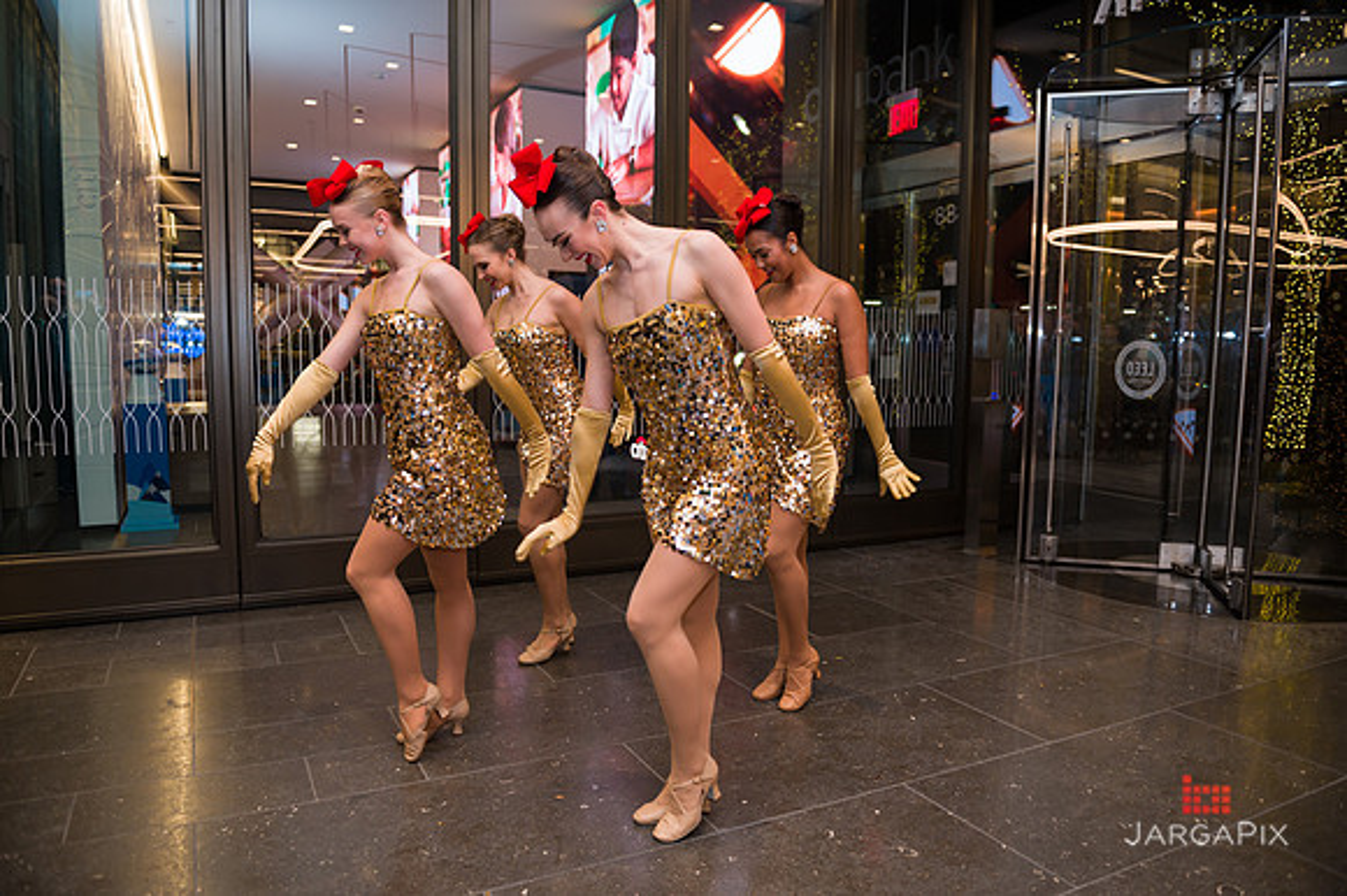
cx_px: 674
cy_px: 448
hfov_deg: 73.8
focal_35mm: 24
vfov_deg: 53.1
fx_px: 897
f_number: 3.2
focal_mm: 24
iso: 400
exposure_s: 1/160
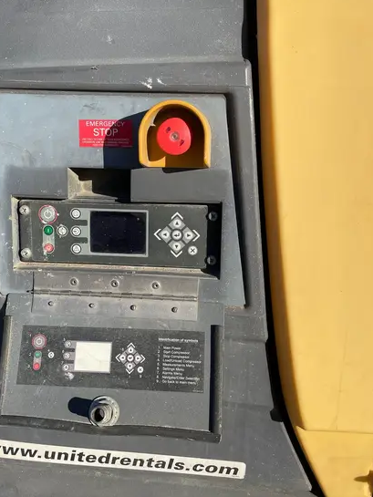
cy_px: 235
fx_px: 503
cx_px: 162
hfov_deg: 40.6
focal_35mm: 35
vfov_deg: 52.6
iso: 50
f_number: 1.6
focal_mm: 4.2
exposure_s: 1/6135
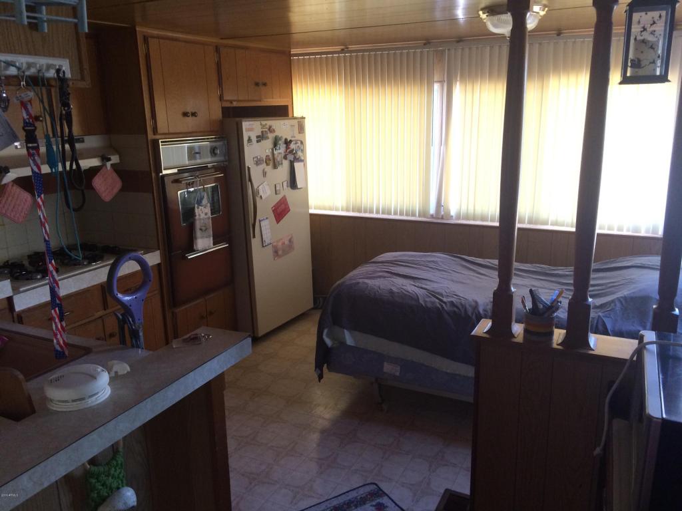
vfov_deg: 48.2
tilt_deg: -13.4
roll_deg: +0.3
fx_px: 571
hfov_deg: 61.7
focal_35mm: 29
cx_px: 341
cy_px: 256
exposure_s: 1/30
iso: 100
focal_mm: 4.15
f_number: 2.2
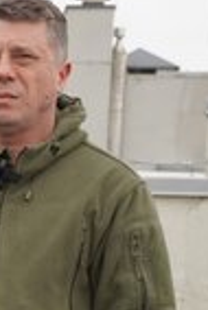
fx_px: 911
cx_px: -147
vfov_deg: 19.1
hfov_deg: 12.1
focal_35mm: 105
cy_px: 259
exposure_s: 1/200
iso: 100
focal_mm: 25
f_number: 4.5
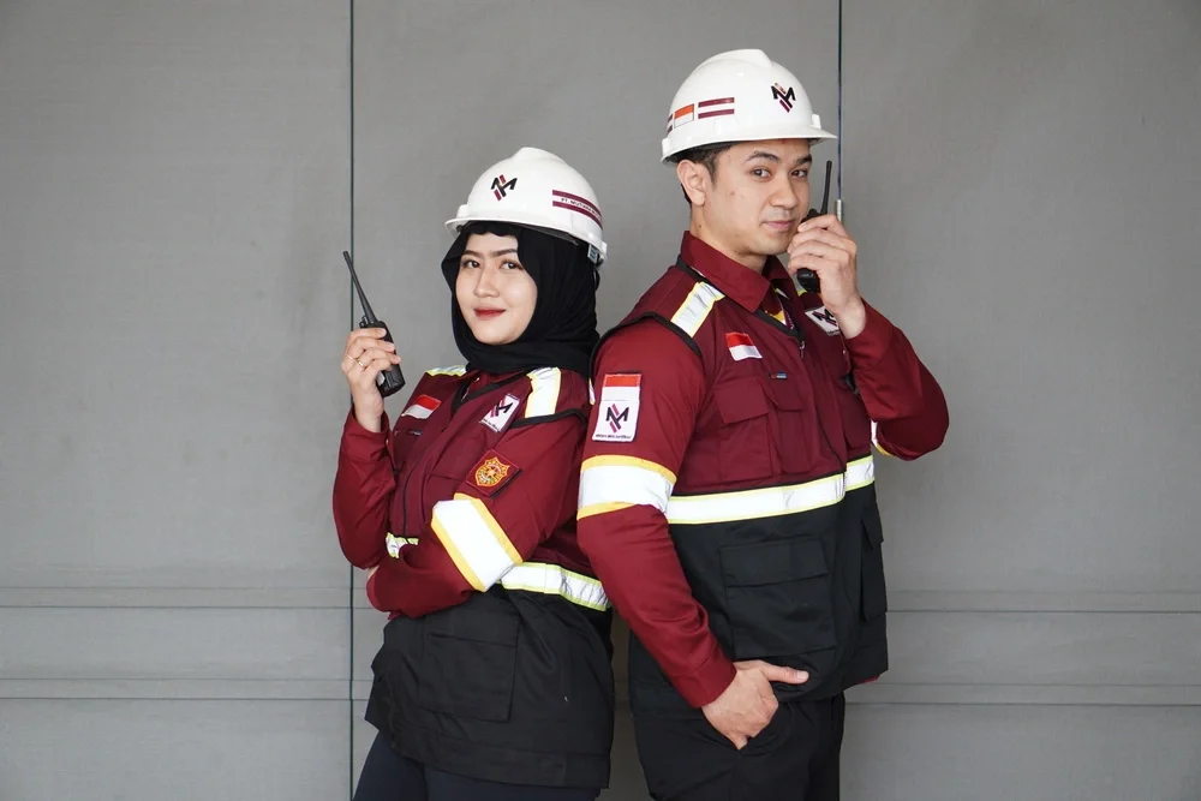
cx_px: 600
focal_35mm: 75
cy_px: 400
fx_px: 2502
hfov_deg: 27.0
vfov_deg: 18.2
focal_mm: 50
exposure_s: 1/100
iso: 100
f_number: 1.8
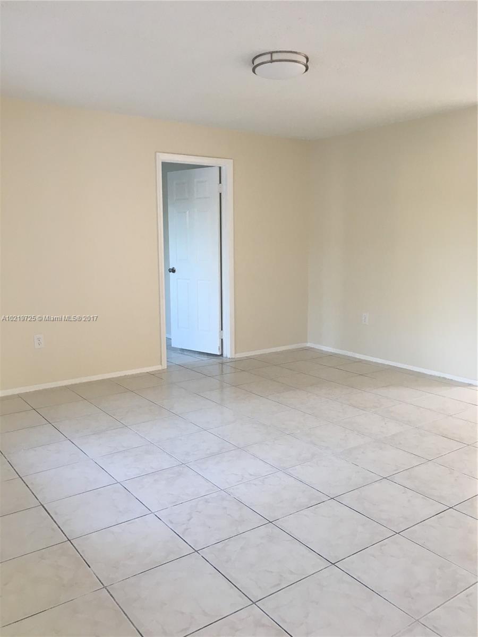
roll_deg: -0.2
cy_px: 318
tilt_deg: -7.7
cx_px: 239
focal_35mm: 29
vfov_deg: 61.7
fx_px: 534
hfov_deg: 48.2
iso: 50
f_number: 2.2
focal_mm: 4.15
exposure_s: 1/30
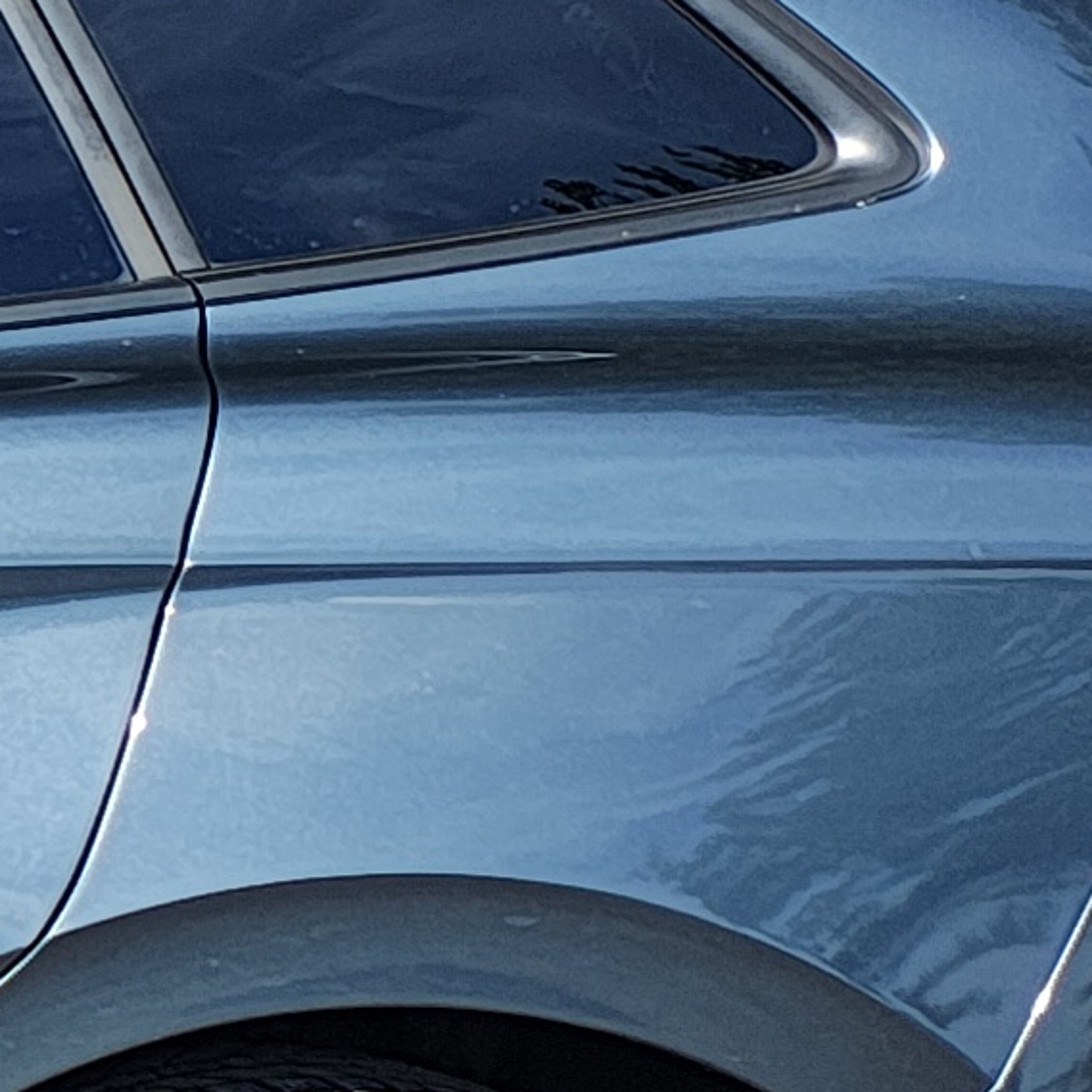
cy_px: 812
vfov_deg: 11.0
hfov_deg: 9.2
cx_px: -1986
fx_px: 5675
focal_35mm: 159
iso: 100
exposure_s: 1/873
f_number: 1.4
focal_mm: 5.89
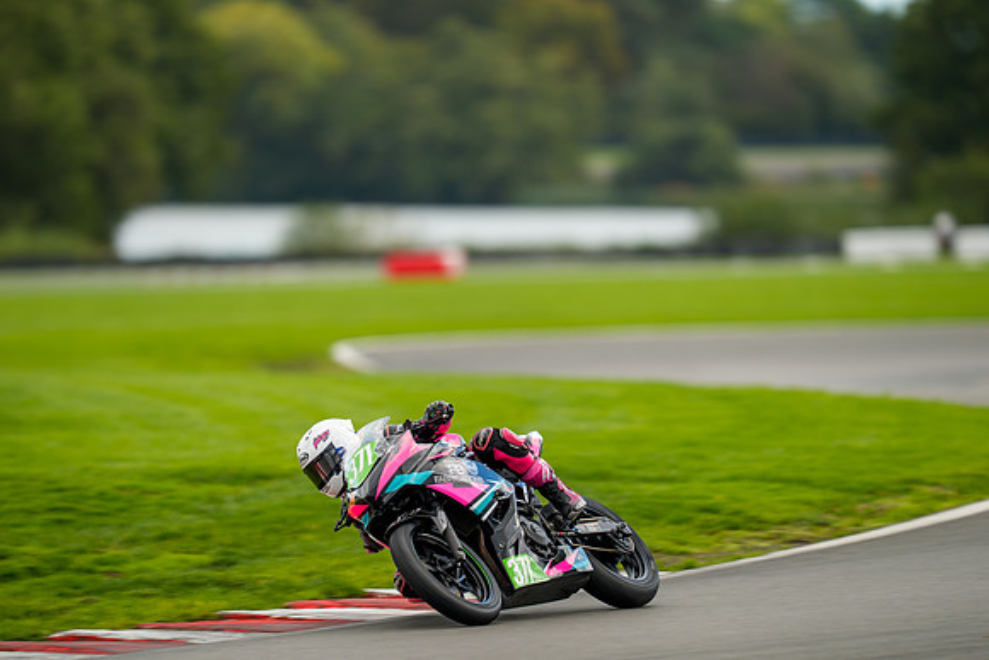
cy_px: 330
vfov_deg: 3.4
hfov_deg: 5.2
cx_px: 494
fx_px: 10991
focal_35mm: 400
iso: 125
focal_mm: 400
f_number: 3.2
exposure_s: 1/320
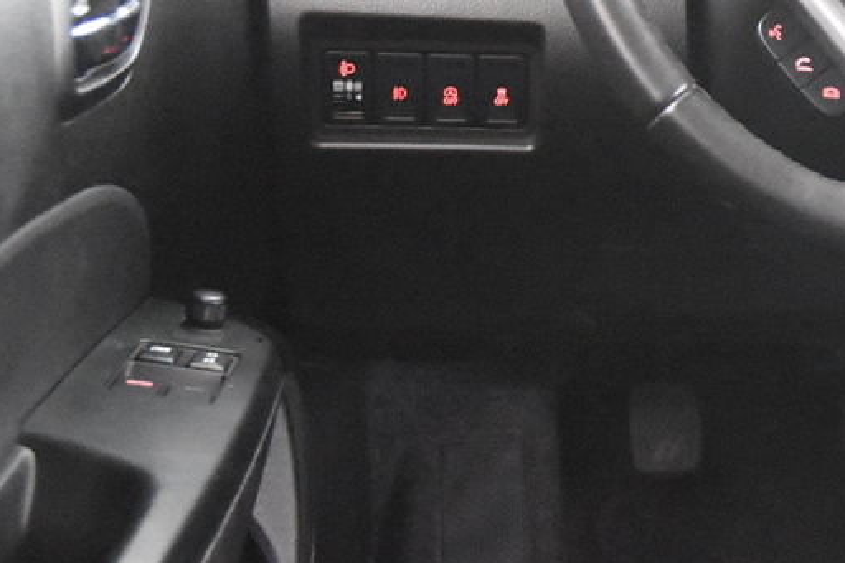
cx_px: 893
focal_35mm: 90
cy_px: 123
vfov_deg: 15.1
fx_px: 2112
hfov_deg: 21.6
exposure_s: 1/30
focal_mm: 24
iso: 12800
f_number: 3
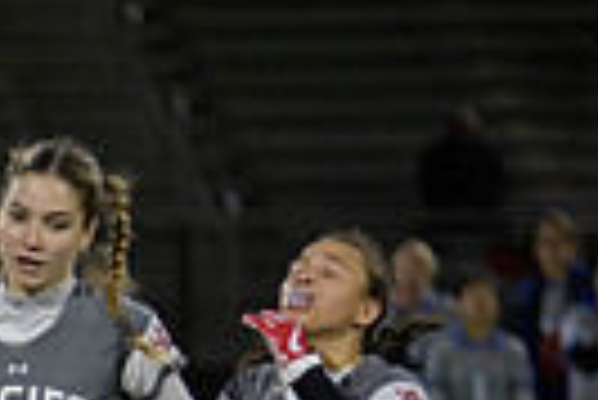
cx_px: -351
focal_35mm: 632
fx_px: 10510
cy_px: 645
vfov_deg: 2.2
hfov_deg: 3.2
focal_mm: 145
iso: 640
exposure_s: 1/200
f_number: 2.8
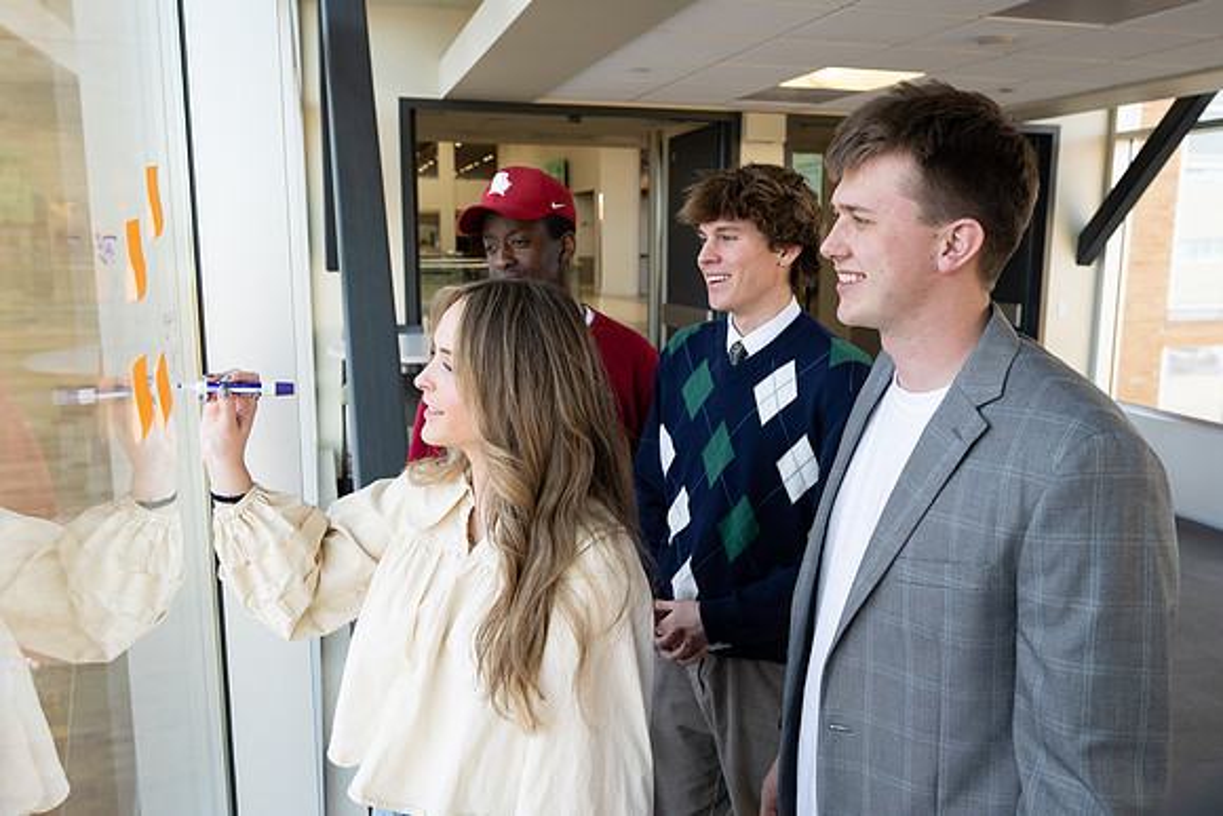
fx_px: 936
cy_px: 396
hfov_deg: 66.3
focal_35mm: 28
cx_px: 614
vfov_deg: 47.1
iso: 160
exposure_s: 1/160
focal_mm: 20.5
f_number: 4
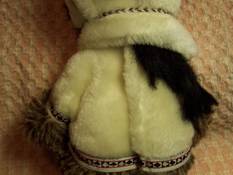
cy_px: 88
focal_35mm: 37
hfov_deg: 50.1
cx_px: 116
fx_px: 249
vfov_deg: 38.7
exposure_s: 1/125
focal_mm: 5.6
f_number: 2.8
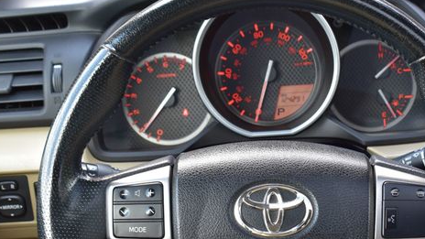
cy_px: 186
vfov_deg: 15.4
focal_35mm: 78
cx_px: 281
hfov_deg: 27.0
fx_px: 879
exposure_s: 1/50
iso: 400
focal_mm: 36
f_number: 8
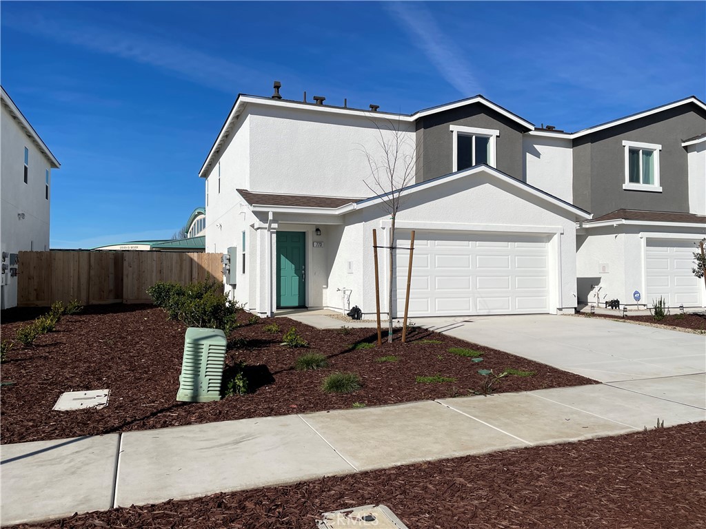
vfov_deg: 53.1
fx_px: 530
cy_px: 264
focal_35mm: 26
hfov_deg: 67.3
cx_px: 353
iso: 32
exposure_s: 1/9804
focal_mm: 4.2
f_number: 1.6
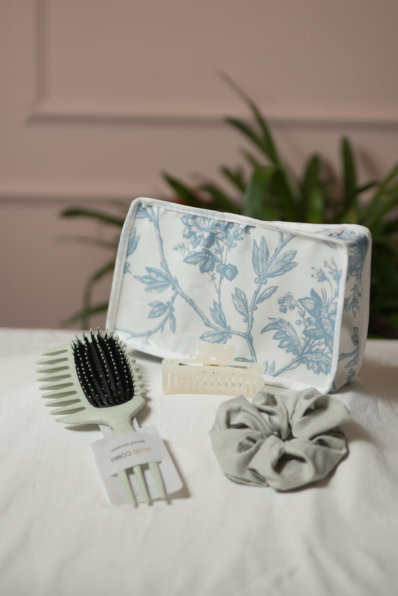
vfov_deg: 27.0
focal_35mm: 75
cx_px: 199
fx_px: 1243
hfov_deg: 18.2
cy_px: 298
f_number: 1.4
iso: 100
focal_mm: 50
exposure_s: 1/160
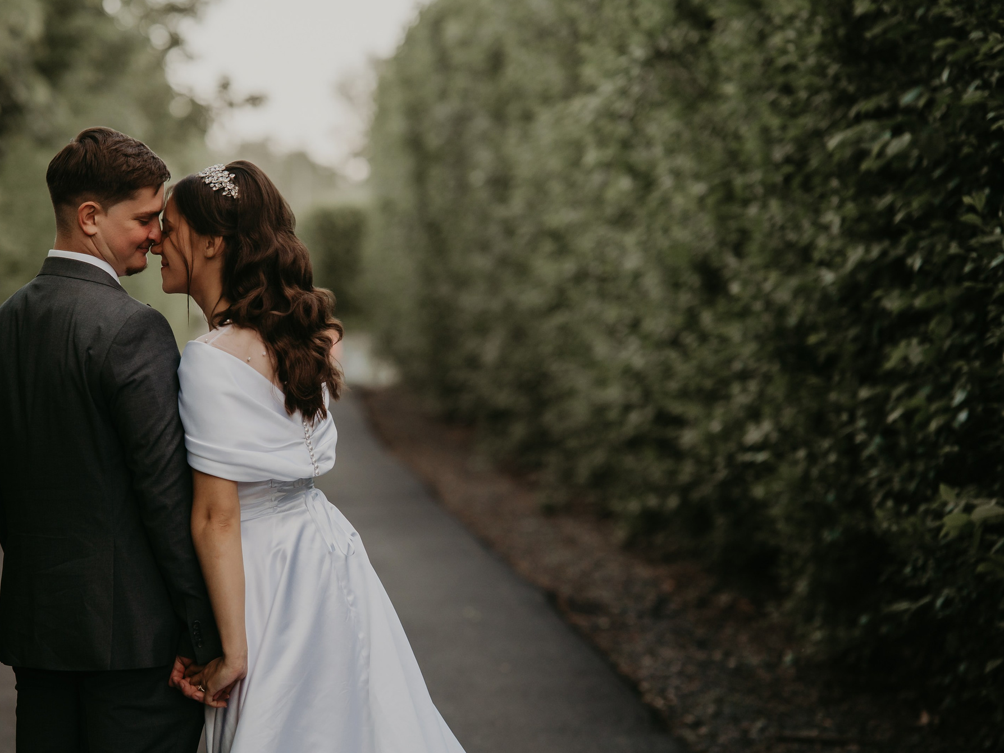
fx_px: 3393
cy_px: 391
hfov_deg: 16.8
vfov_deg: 12.7
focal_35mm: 117
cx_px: 316
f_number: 2
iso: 320
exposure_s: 1/1000
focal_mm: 85
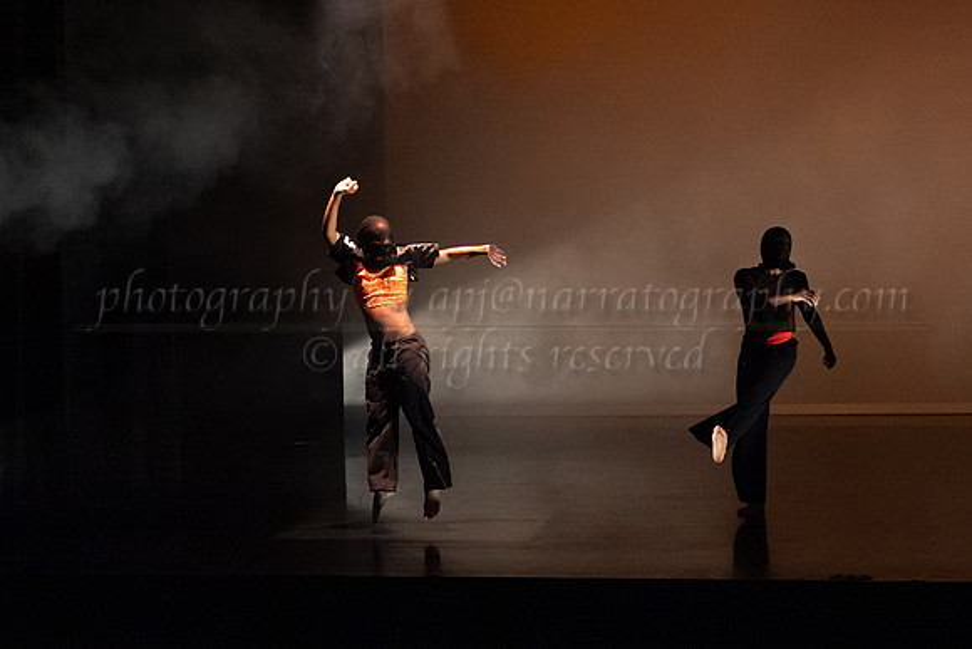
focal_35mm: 84
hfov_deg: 24.2
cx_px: 406
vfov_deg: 16.3
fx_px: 2262
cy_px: 396
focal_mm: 58
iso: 4000
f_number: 3.5
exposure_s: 1/200
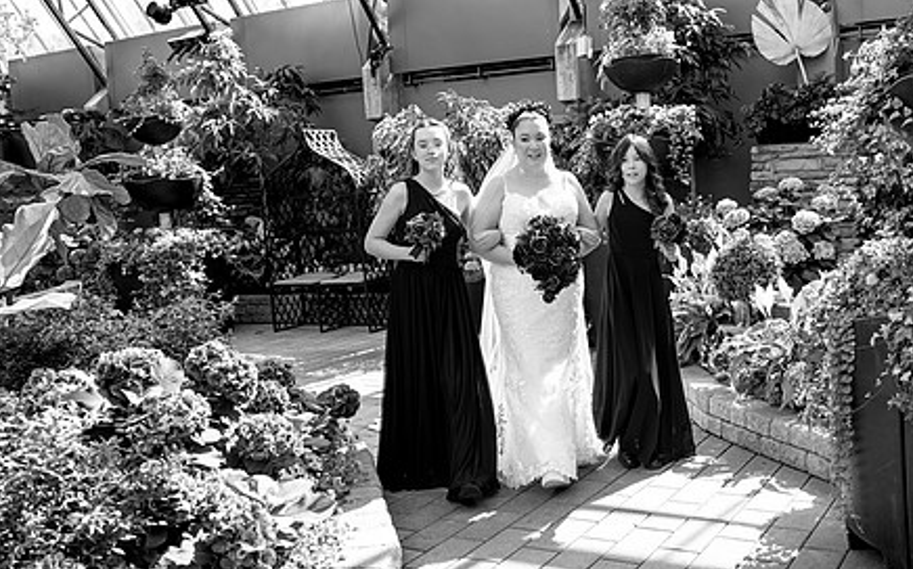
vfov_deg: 33.5
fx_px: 945
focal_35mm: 38
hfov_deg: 51.2
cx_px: 547
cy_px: 313
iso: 160
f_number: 2.8
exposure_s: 1/320
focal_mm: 28
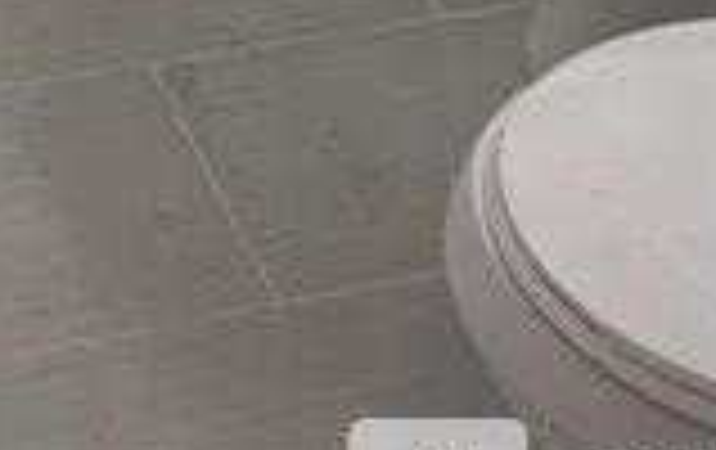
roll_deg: -0.9
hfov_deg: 18.1
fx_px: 2170
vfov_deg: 9.4
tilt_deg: -12.3
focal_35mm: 111
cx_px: -50
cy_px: -902
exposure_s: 1/120
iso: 40
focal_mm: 5.1
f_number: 1.6
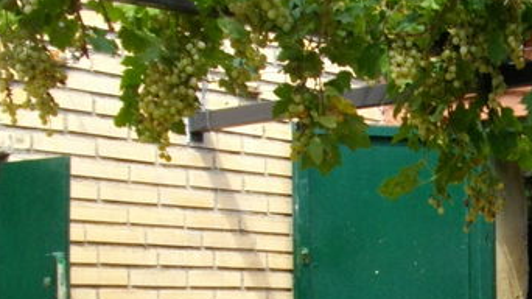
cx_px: 549
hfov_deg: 20.2
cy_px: 357
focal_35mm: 102
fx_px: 1438
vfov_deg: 11.6
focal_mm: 5.7
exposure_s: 1/320
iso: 100
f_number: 2.9
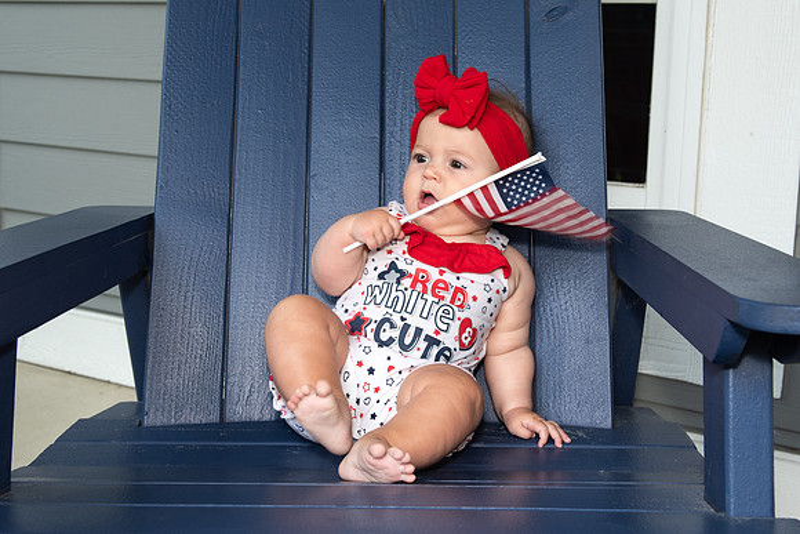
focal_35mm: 50
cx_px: 408
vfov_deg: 27.0
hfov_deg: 39.6
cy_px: 243
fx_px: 1112
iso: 400
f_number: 5.6
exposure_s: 1/160
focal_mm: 34
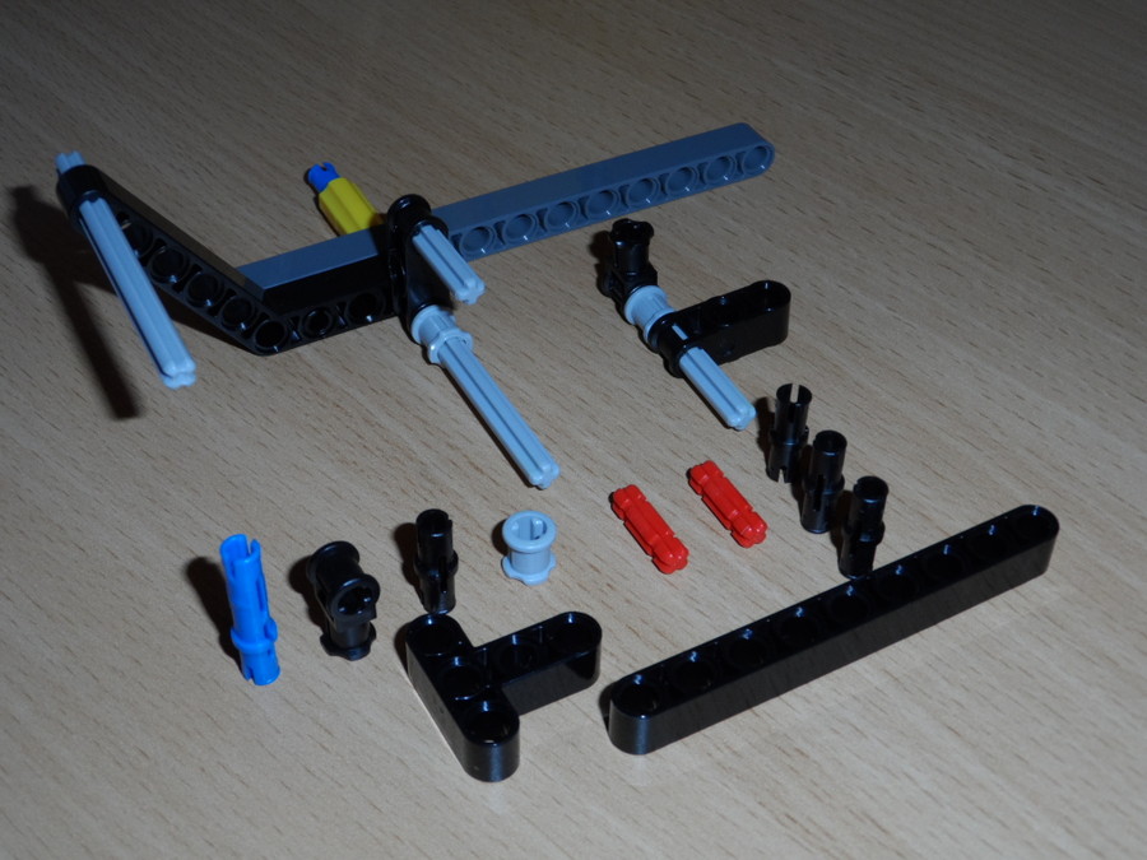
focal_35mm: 53
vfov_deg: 27.5
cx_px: 574
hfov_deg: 36.2
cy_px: 430
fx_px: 1756
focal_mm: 8.7
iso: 100
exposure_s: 1/45
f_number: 4
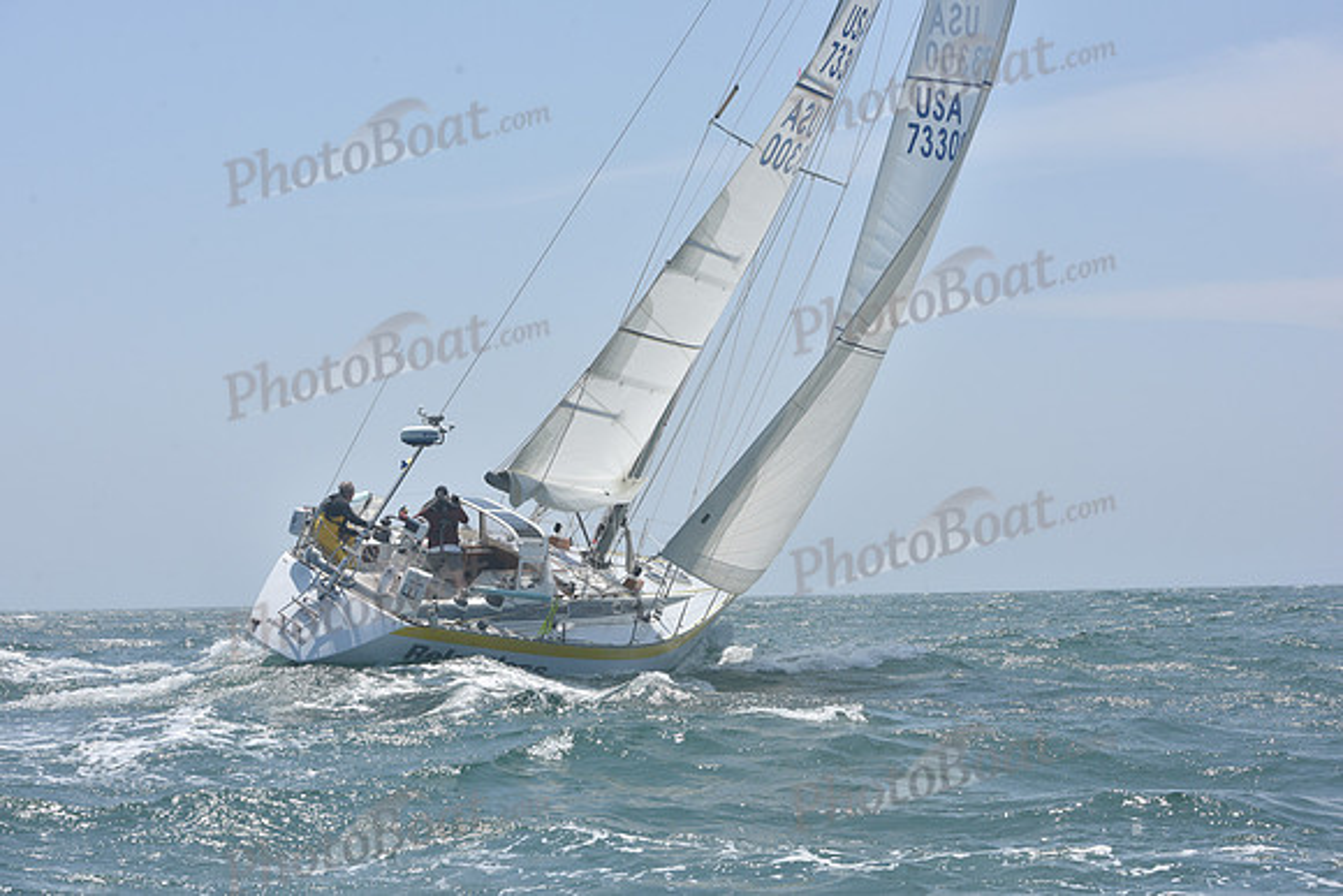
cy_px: 448
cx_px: 672
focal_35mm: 70
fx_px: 2612
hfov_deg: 28.8
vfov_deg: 19.5
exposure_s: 1/1000
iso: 320
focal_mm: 70
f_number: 10
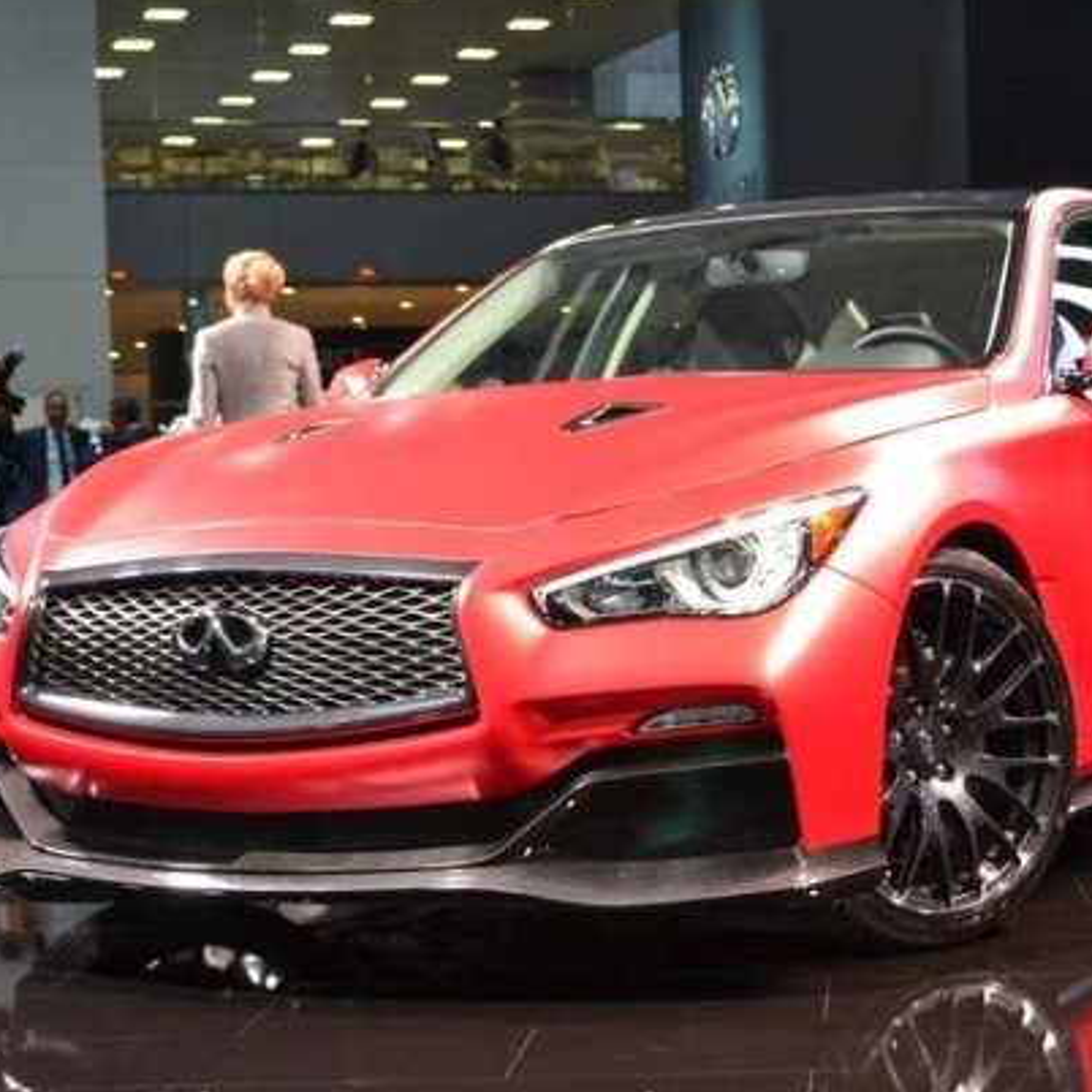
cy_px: 667
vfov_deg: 22.7
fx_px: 2712
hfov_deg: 22.7
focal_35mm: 76
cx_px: 679
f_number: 4.5
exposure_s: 1/60
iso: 2000
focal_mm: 30
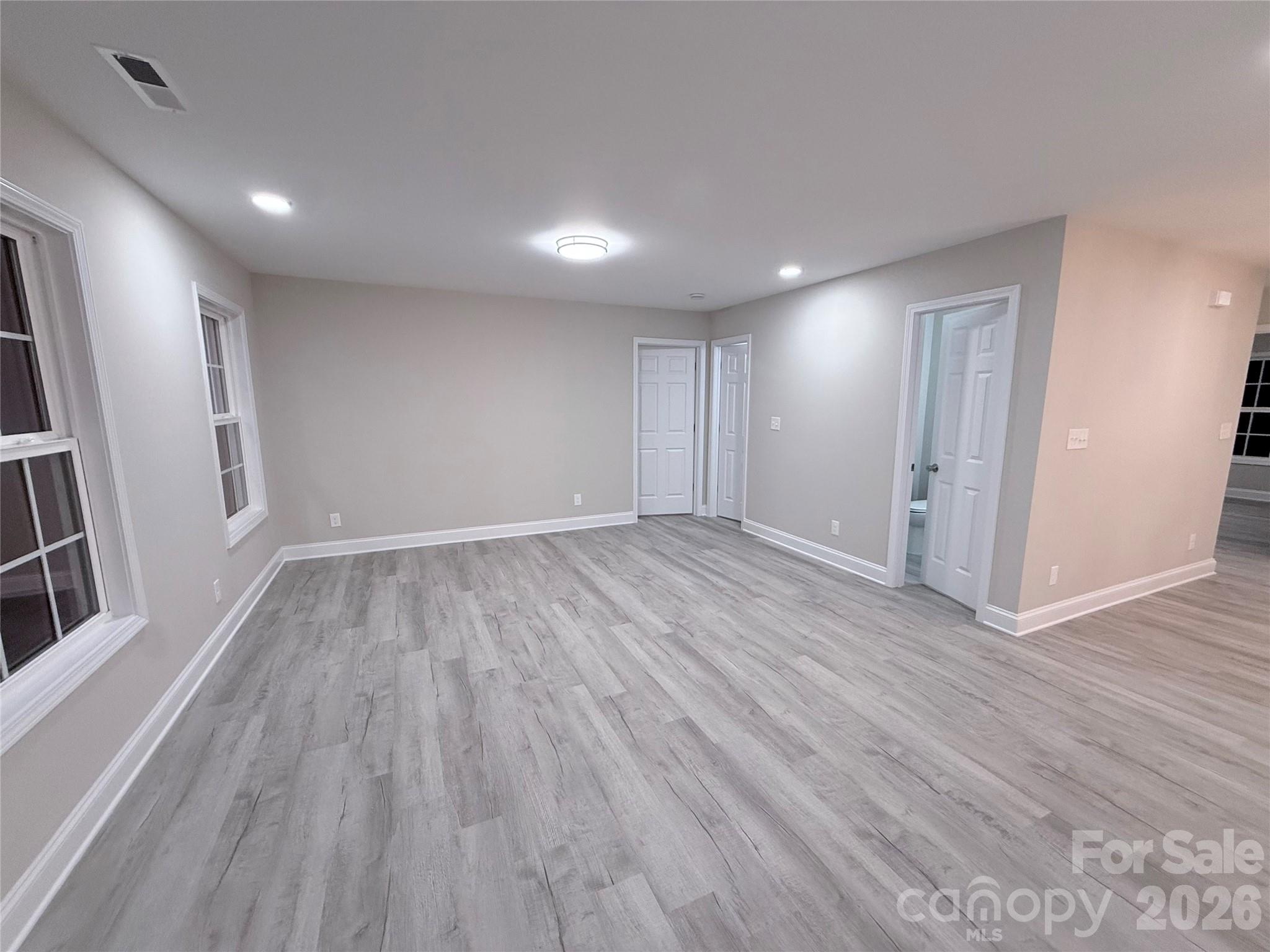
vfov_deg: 85.7
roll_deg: +0.6
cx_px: 635
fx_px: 514
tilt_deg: -9.0
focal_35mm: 14
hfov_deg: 102.1
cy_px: 476
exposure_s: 1/120
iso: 250
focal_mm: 2.22
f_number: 2.2
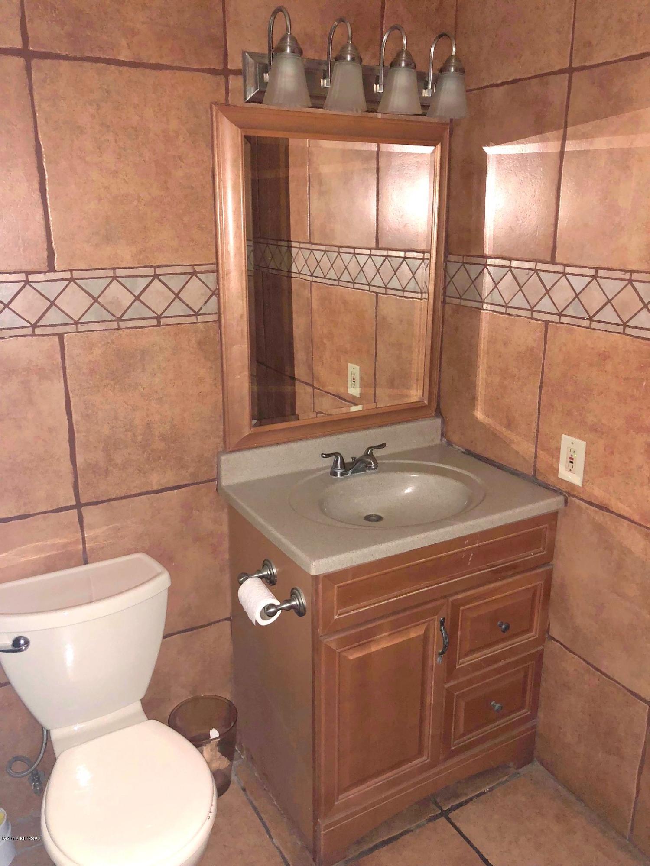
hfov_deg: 49.7
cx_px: 325
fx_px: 701
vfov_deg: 63.4
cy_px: 433
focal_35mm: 28
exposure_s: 1/16
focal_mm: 4
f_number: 1.8
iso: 100
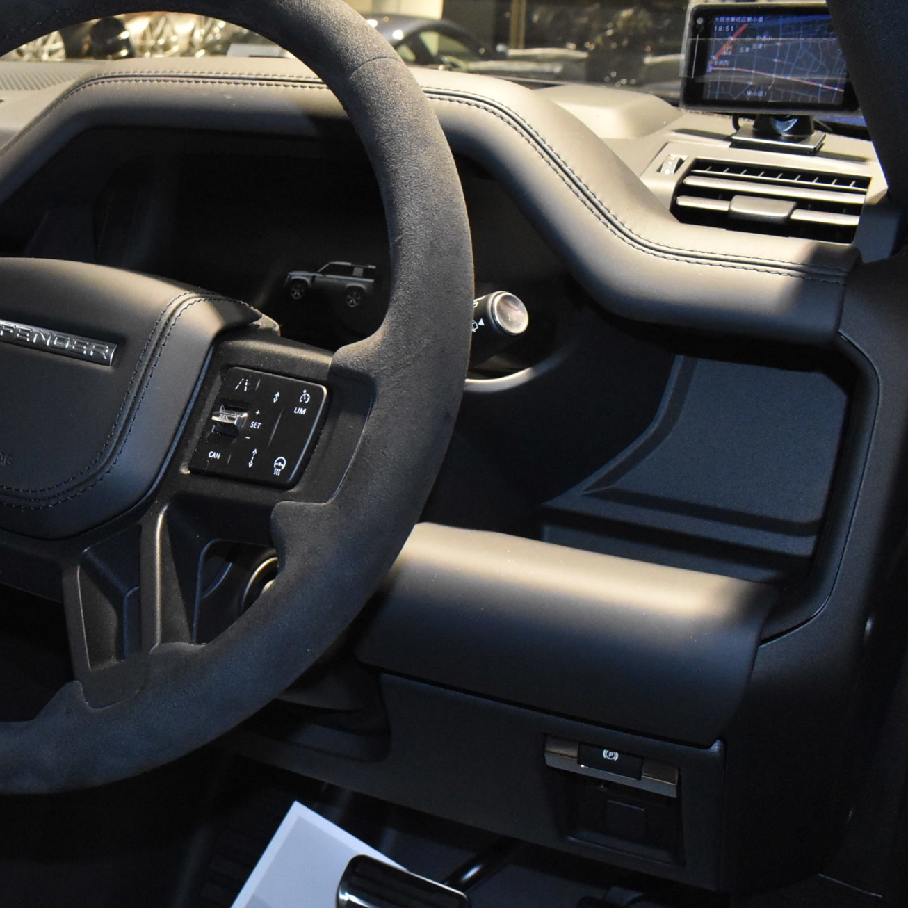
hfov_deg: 34.9
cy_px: 466
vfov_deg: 37.5
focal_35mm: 45
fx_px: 1335
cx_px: 56
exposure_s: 1/60
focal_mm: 18
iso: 4000
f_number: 8
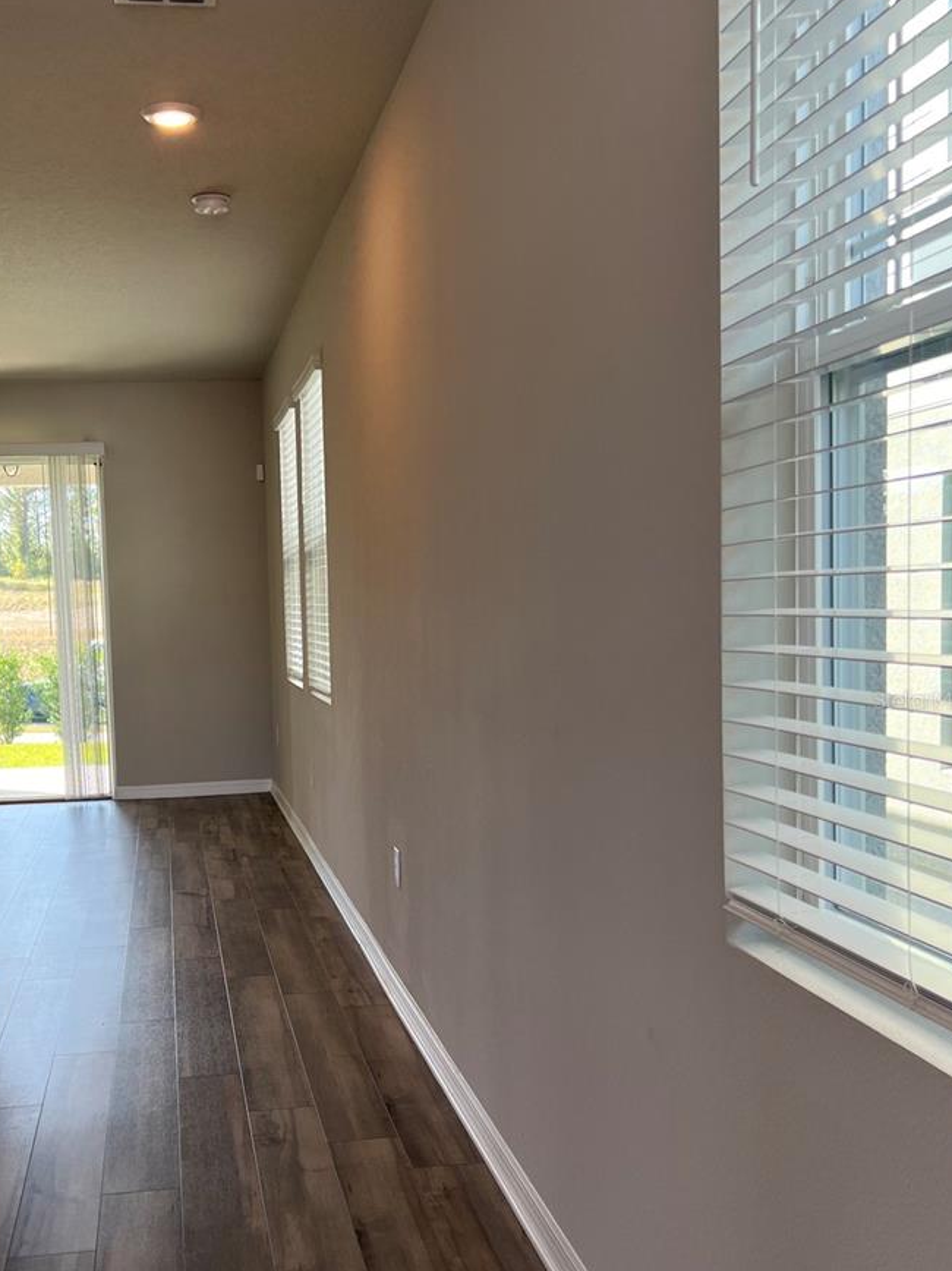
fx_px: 1320
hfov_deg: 39.2
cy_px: 699
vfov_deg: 51.3
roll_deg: +2.3
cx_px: 318
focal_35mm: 36
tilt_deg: -3.6
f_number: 1.5
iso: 50
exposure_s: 1/163
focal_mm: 5.7
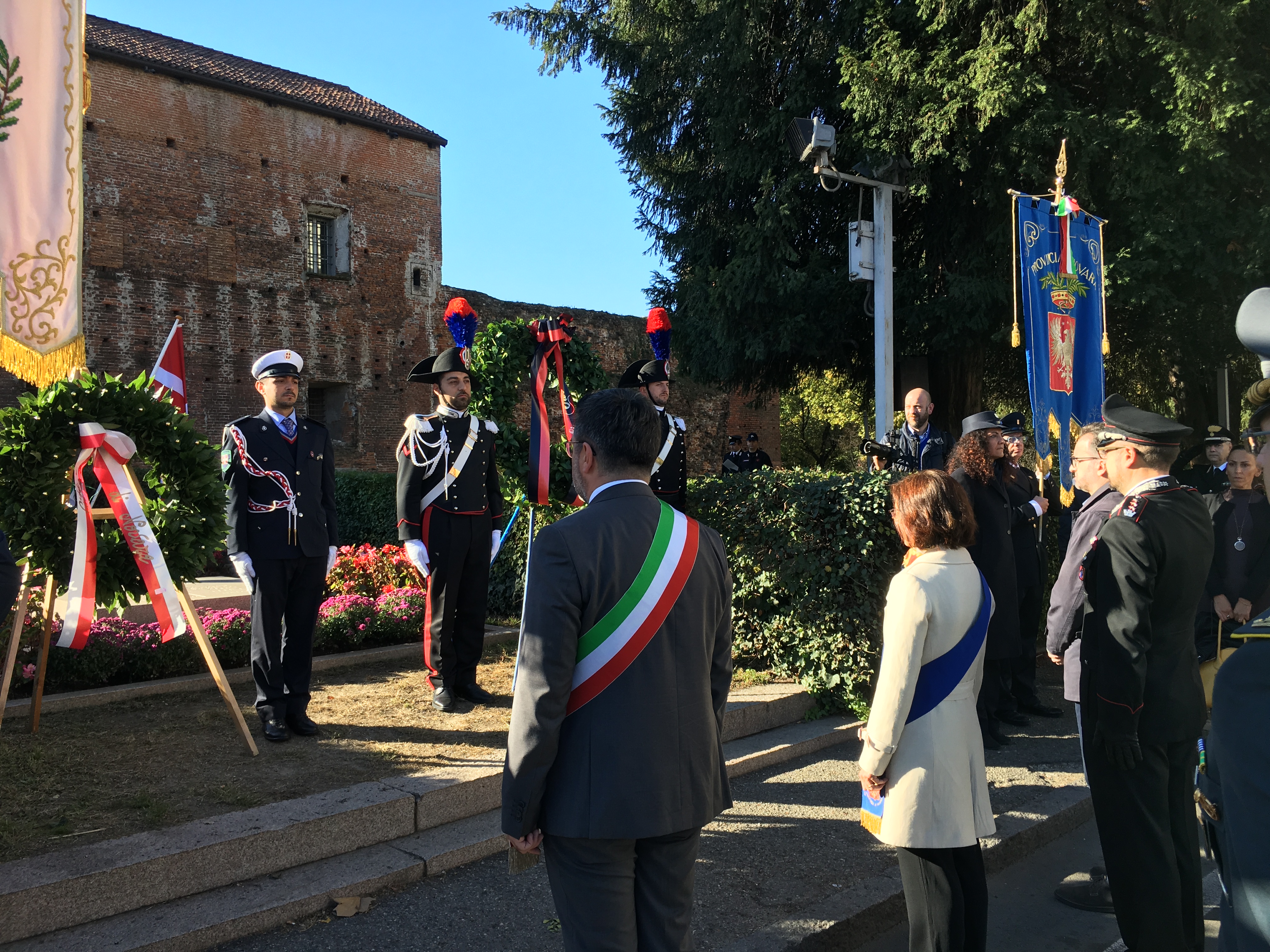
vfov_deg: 48.2
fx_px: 1064
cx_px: 635
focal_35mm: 29
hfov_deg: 61.7
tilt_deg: -0.1
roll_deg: +0.2
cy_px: 476
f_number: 2.2
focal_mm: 4.15
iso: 25
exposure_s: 1/348
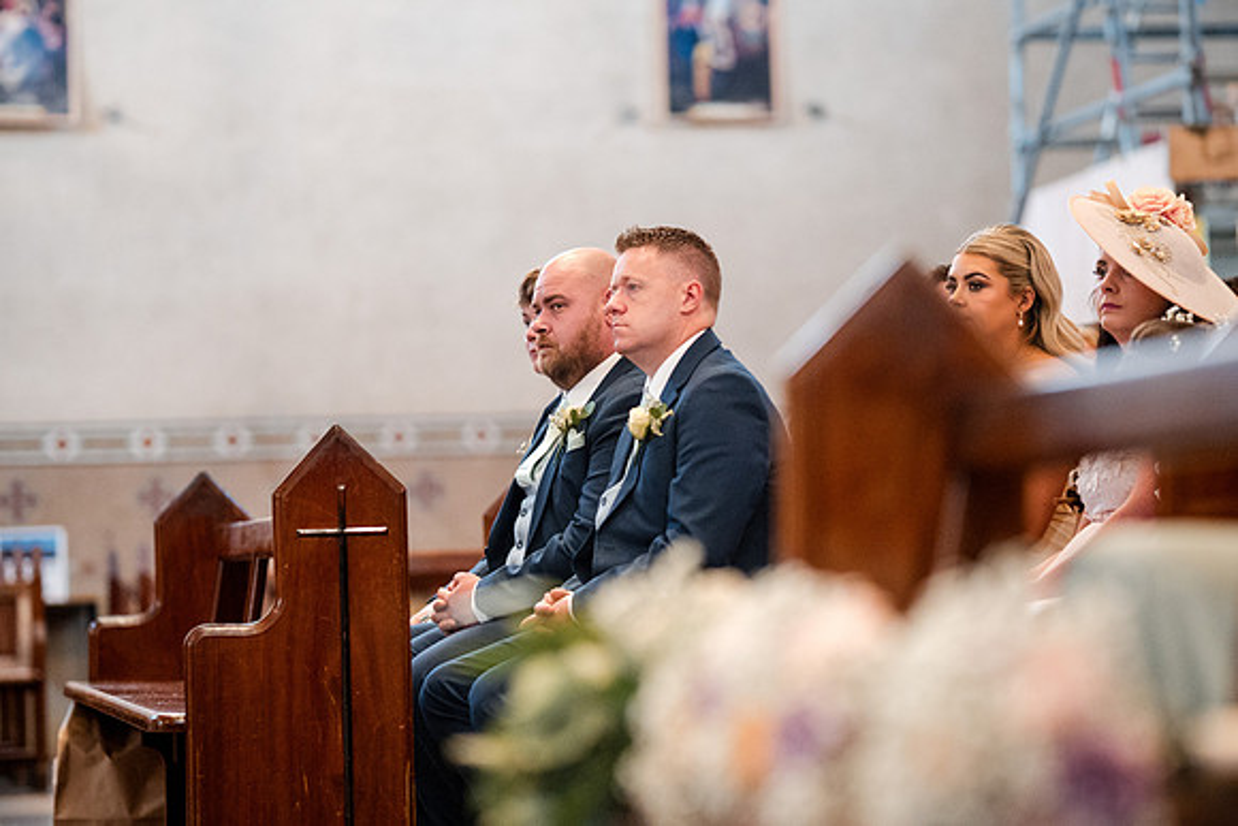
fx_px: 4368
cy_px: 413
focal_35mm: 127
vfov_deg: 10.8
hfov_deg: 16.1
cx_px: 619
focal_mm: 85
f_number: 1.4
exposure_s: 1/500
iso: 3200
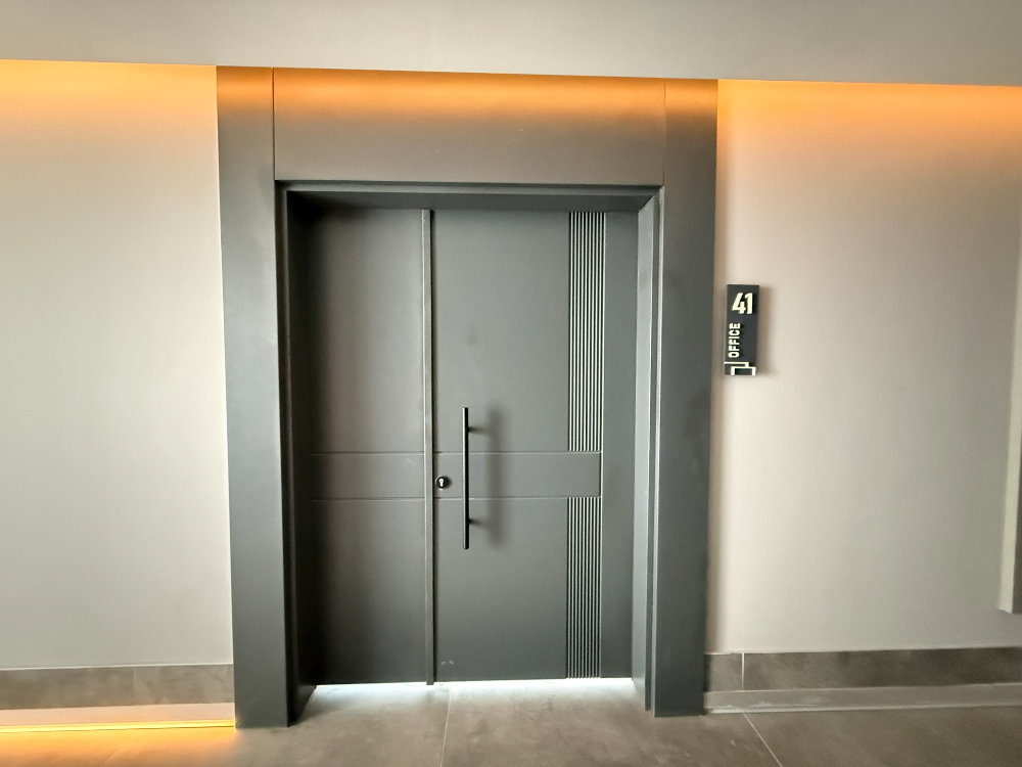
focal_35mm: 14
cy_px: 384
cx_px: 511
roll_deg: +0.0
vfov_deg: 85.7
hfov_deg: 102.1
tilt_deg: -2.1
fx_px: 413
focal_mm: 2.22
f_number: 2.2
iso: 2000
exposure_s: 1/25
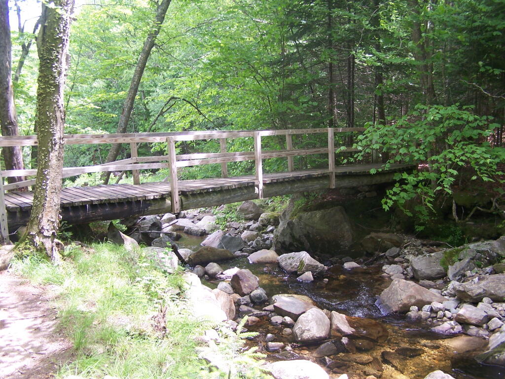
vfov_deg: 37.7
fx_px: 554
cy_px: 190
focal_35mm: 38
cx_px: 252
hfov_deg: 49.0
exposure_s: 1/50
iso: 80
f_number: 2.8
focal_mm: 6.3
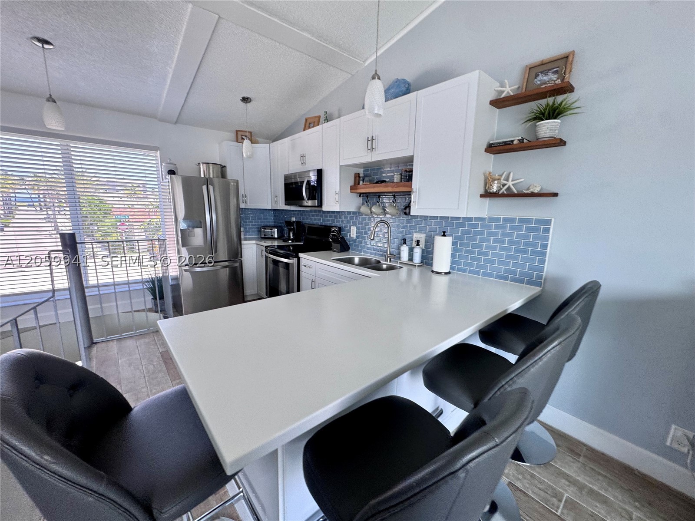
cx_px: 348
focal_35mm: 14
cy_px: 260
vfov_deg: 85.7
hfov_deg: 102.1
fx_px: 281
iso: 100
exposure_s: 1/99
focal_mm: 2.22
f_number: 2.2
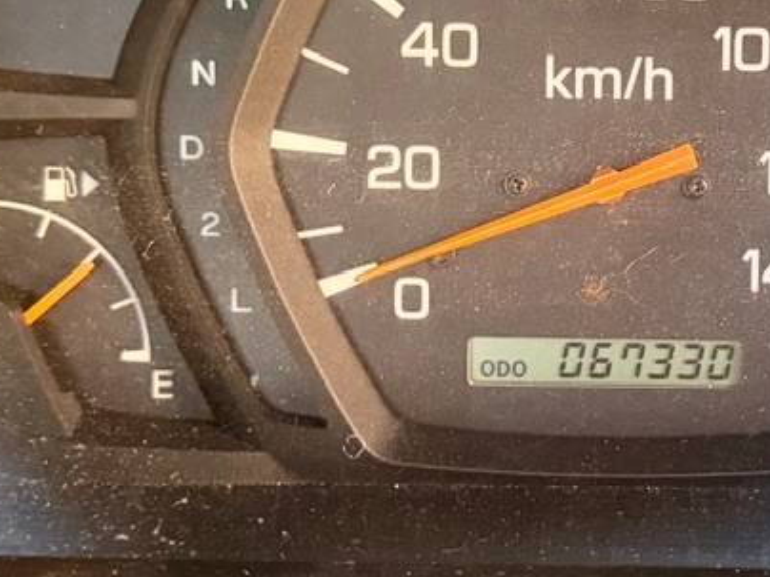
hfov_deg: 25.1
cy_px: 211
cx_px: 642
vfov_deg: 19.3
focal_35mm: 76
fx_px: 1691
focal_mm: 6.76
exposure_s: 1/40
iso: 1000
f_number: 1.78
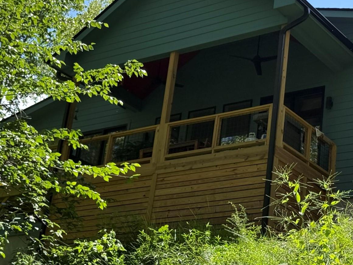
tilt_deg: +22.6
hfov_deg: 22.9
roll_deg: -6.6
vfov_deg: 17.4
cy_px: 128
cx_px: 243
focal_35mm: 85
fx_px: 867
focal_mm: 6.76
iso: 100
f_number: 1.78
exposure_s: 1/1980
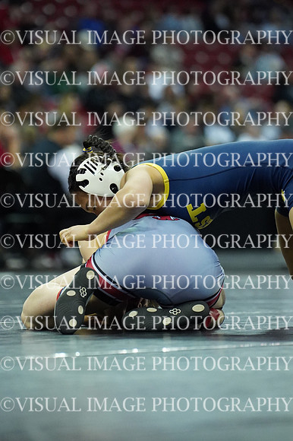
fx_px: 2750
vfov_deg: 9.2
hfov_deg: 6.1
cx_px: 146
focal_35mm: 225
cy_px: 220
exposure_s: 1/1250
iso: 6400
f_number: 2.8
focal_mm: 150
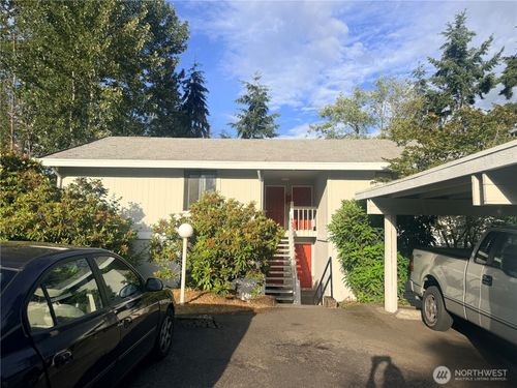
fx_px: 358
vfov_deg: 56.8
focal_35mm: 24
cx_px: 258
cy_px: 194
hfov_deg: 71.6
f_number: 1.78
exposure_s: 1/4405
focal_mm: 6.76
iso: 80
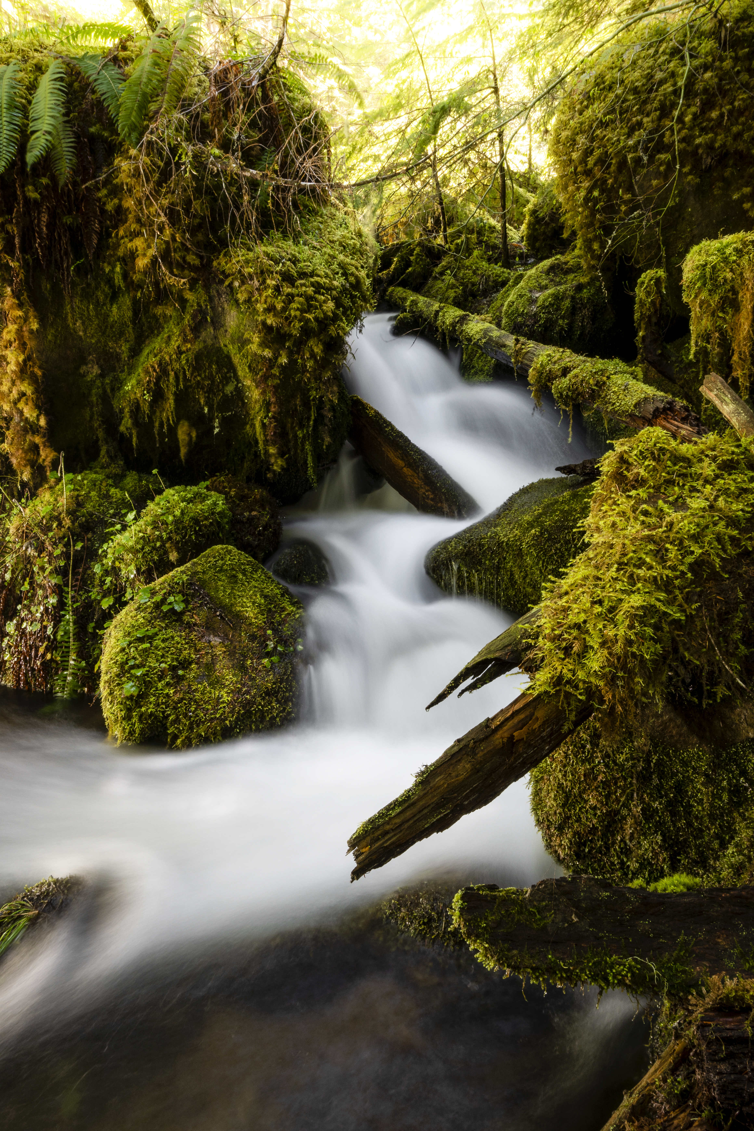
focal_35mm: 24
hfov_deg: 53.1
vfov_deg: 73.7
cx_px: 377
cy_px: 566
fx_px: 754
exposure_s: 4
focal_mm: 16
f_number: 22
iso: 100
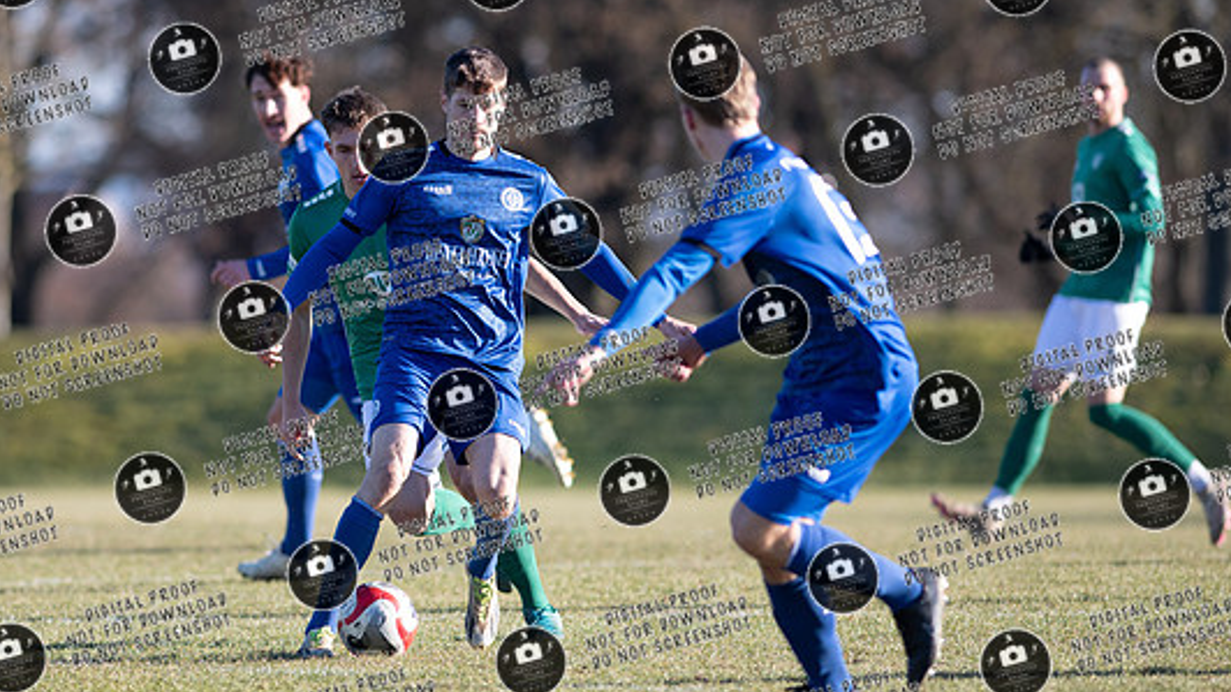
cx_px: 374
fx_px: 17362
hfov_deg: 4.1
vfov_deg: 2.3
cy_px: 265
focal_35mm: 532
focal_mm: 300
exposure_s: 1/1600
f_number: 3.2
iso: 280
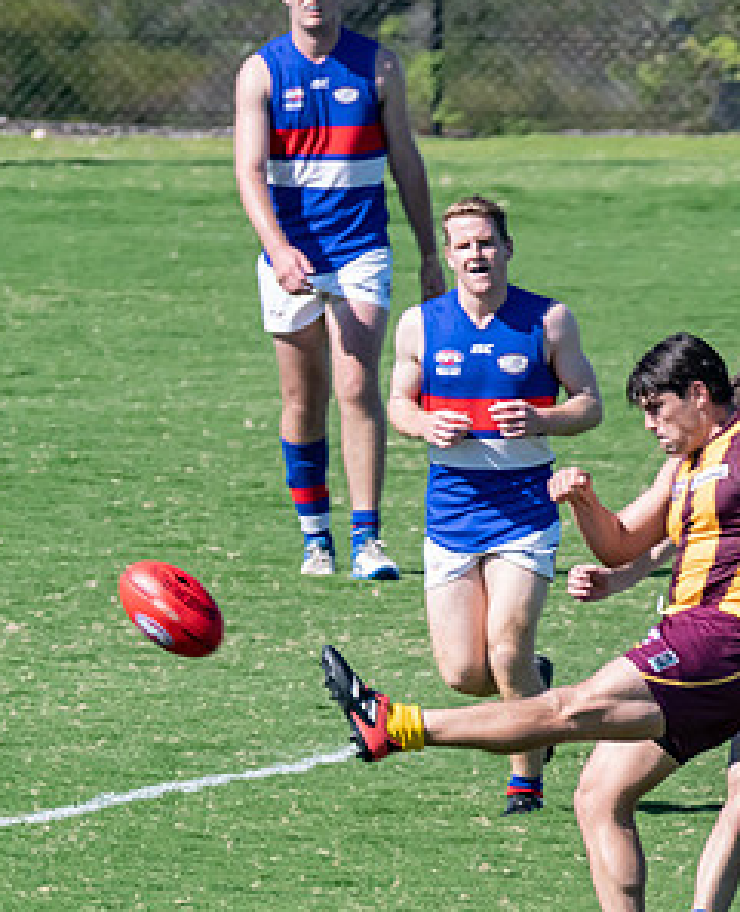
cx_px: -148
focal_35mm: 1403
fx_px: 38080
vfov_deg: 1.4
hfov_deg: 1.1
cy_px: 802
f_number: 8
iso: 1000
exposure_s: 1/2000
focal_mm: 360
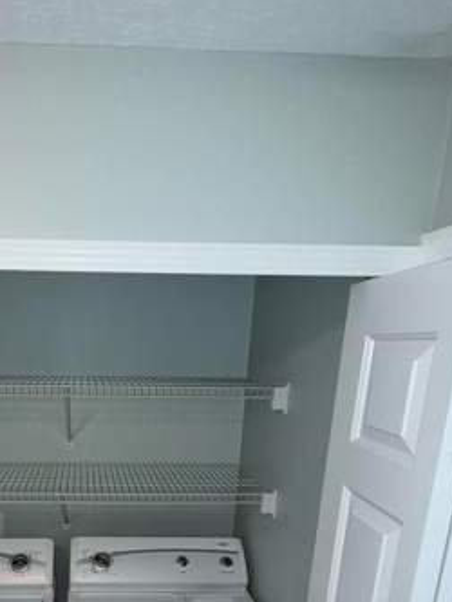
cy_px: 457
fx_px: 435
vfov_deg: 64.8
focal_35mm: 25
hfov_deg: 51.2
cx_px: 85
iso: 160
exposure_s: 1/60
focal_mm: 1.74
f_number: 2.2
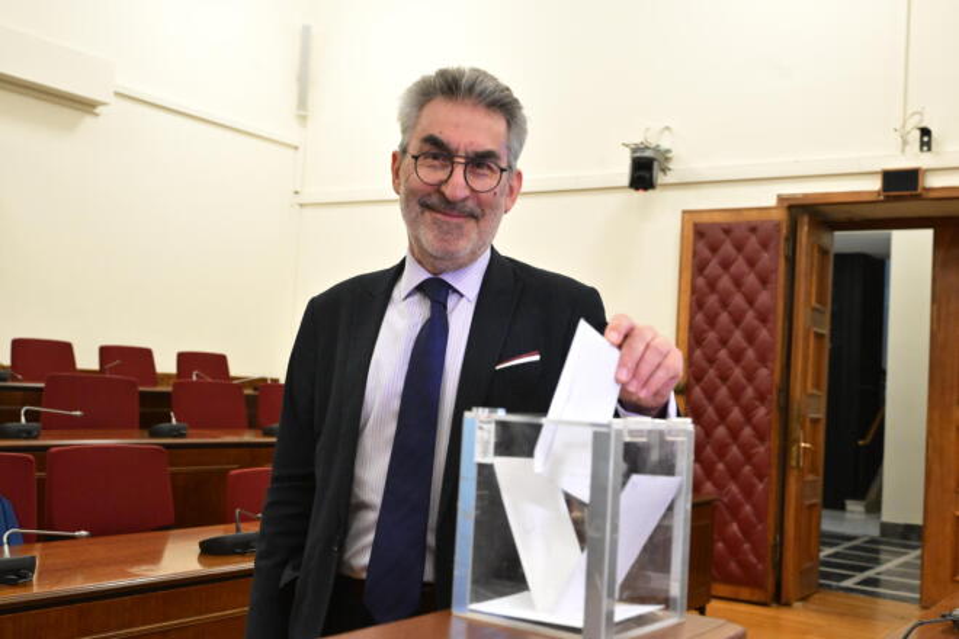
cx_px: 480
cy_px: 320
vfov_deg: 34.2
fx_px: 1039
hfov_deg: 49.6
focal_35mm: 39
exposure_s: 1/200
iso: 8000
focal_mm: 39
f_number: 5
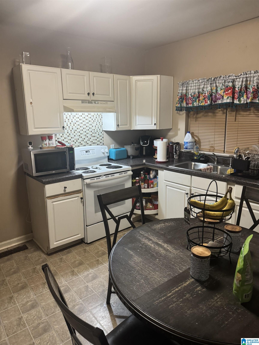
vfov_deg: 71.6
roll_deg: +0.5
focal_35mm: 24
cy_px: 172
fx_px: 239
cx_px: 130
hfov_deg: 56.8
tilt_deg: -13.2
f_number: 1.78
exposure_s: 1/60
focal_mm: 6.76
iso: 500
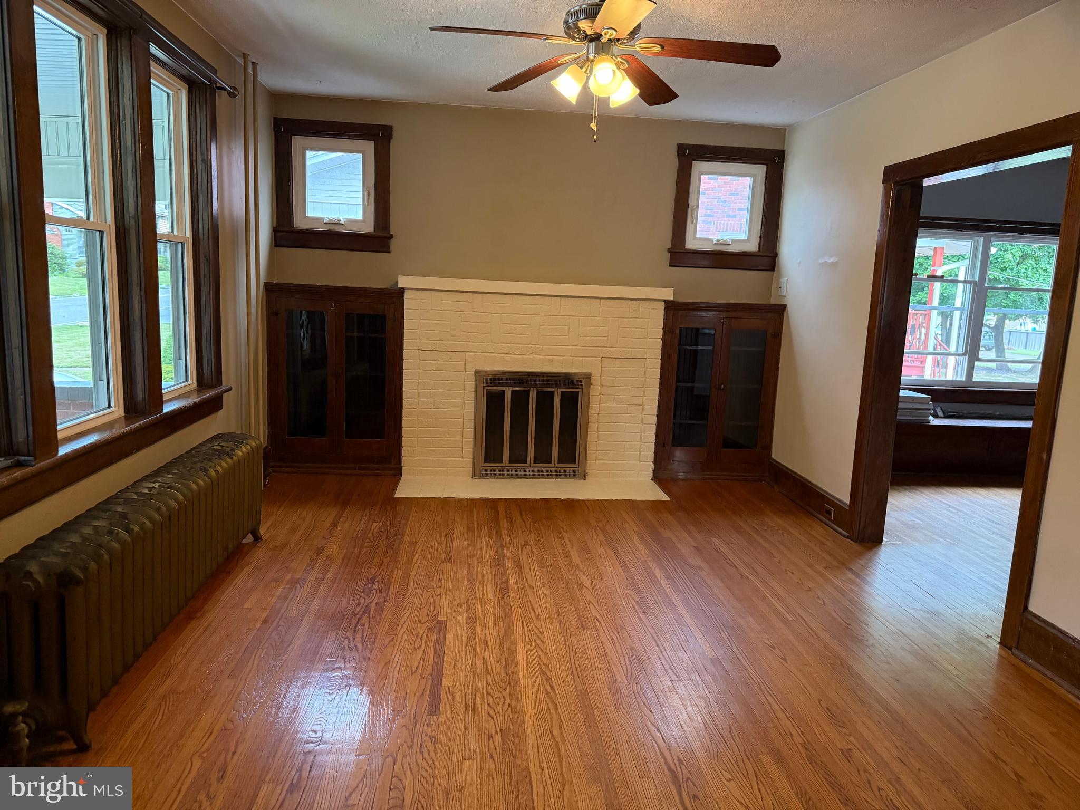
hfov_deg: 71.6
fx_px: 749
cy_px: 405
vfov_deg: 56.8
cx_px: 540
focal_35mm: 24
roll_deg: -2.1
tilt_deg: -8.4
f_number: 1.78
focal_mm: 6.76
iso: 400
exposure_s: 1/120
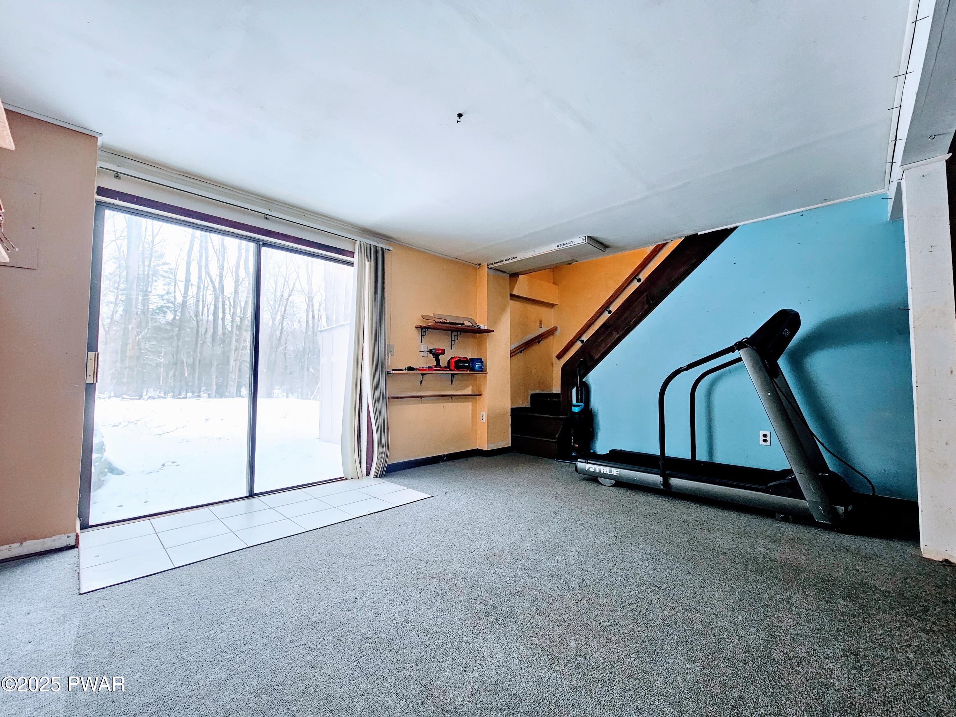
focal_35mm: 13
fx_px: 359
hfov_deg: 106.2
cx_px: 478
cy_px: 358
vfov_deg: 89.9
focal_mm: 2.2
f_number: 2.2
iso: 160
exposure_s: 1/100
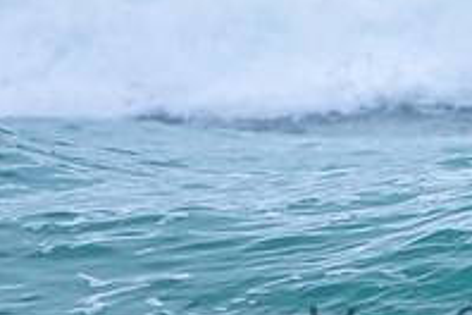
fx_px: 21160
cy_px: 214
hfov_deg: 1.3
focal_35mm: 1614
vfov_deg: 0.9
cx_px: 522
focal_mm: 400
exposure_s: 1/2000
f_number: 5.6
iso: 500
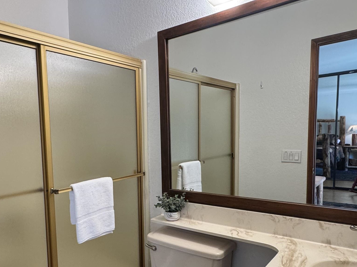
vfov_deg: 49.4
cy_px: 160
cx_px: 131
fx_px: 289
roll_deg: +1.2
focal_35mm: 28
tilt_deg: -5.8
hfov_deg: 62.4
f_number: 2.2
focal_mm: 2.22
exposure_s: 1/60
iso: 200
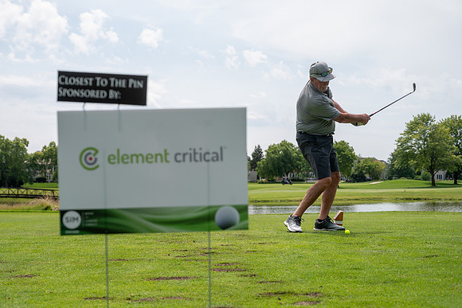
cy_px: 154
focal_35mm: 49
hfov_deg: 40.2
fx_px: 630
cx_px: 231
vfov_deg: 27.5
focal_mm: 49
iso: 250
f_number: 5
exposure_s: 1/1600
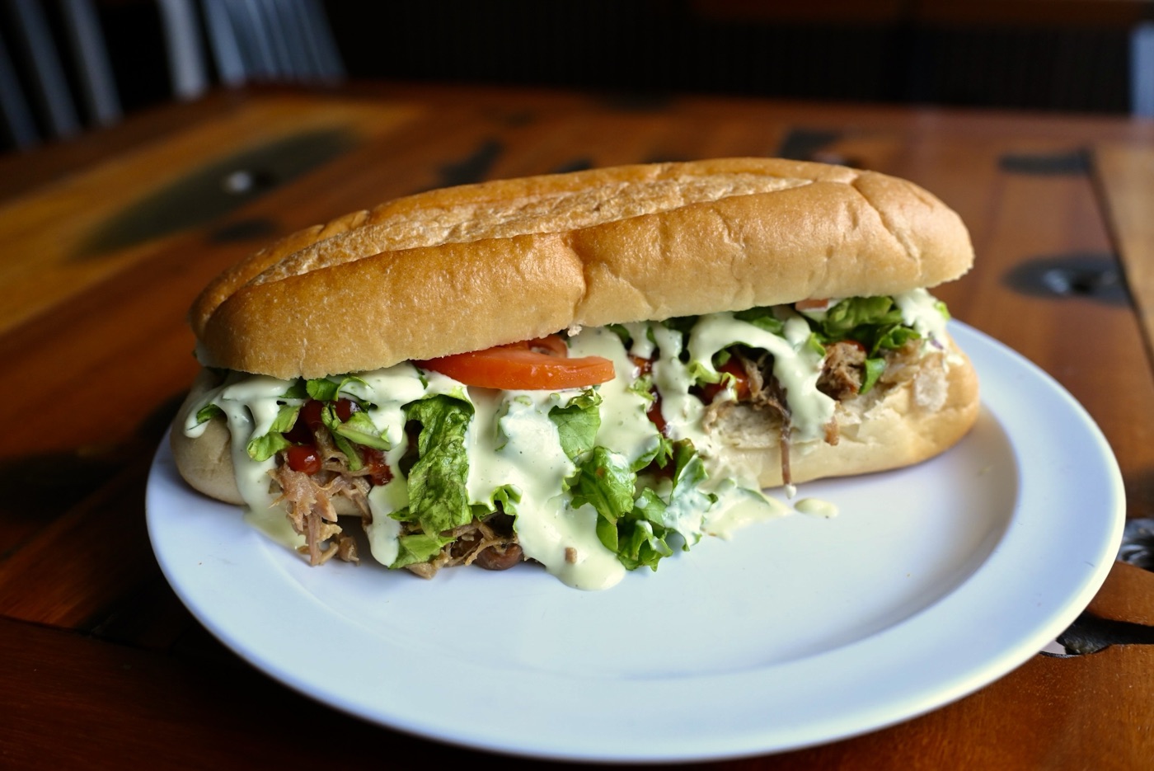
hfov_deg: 54.4
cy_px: 386
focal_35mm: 35
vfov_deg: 37.9
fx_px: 1122
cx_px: 577
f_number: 4
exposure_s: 1/125
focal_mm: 35
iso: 1600
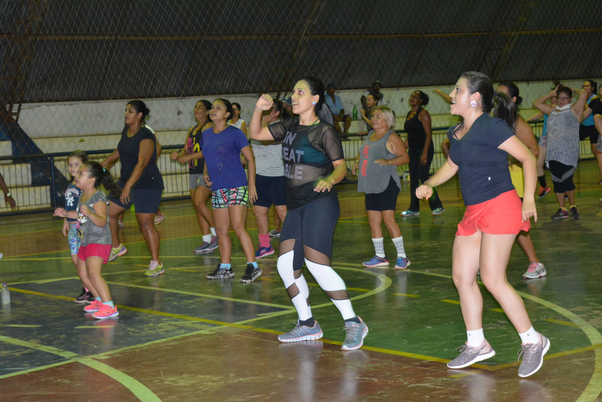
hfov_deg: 24.6
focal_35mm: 82
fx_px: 1381
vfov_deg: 16.6
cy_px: 201
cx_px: 301
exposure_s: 1/60
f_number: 5.6
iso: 3200
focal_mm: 55
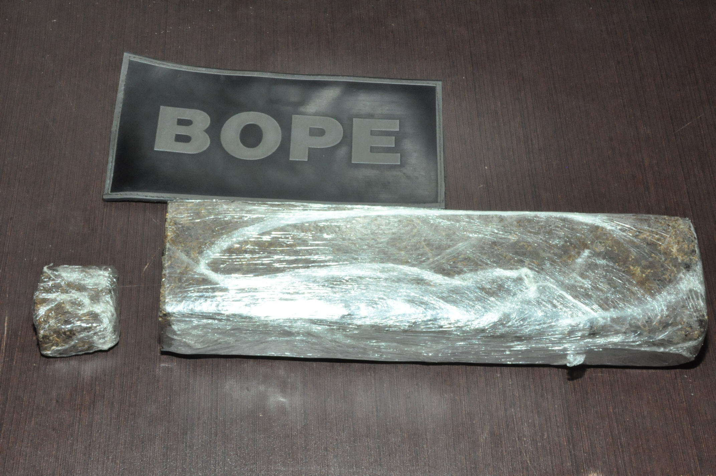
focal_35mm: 63
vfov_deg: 21.5
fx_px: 1251
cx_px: 358
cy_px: 238
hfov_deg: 31.9
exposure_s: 1/200
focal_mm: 42
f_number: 25
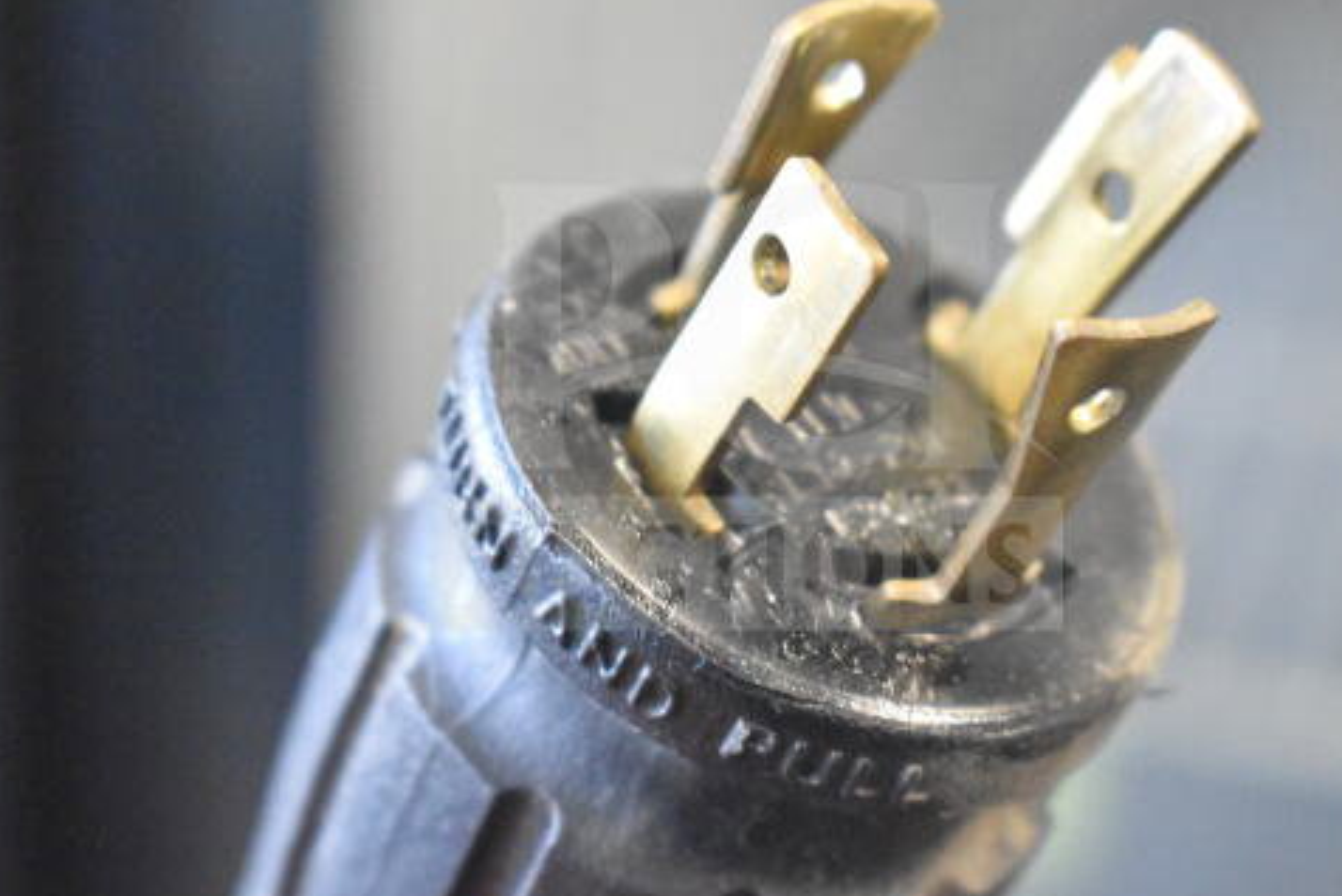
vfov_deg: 13.0
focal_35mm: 106
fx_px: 3940
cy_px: 407
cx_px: 744
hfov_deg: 19.3
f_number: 5.6
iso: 12800
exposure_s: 1/100
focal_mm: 55
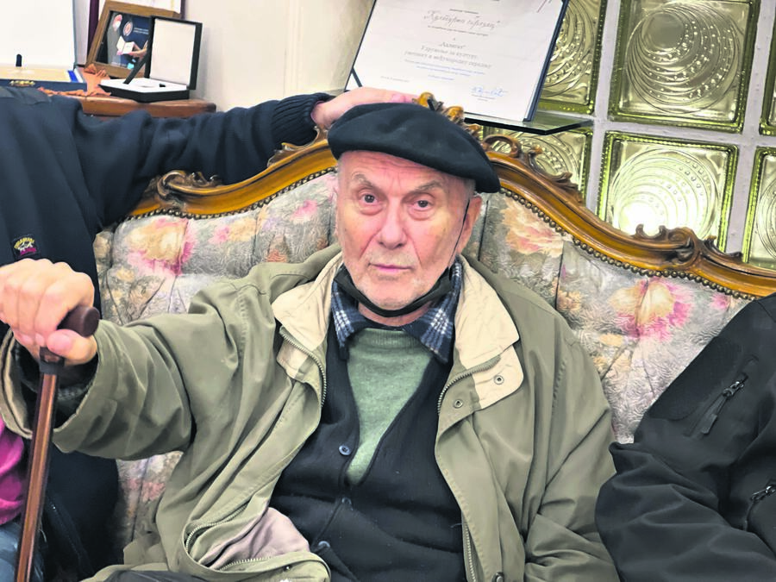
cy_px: 291
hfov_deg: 30.3
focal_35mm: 64
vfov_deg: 22.9
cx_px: 388
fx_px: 1435
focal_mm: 7.5
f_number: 2.2
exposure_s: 1/25
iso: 400
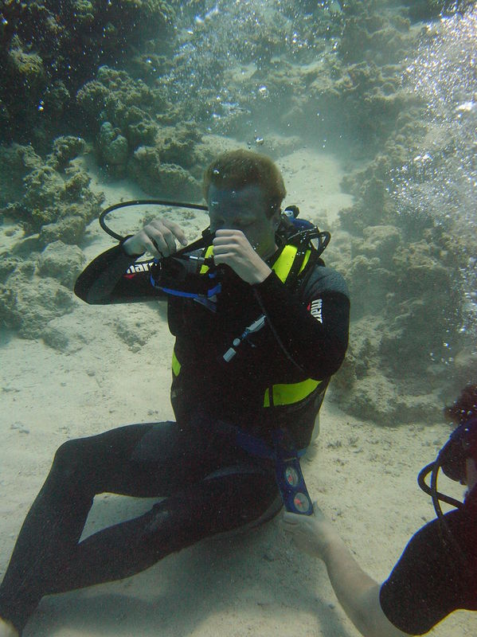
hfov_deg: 41.8
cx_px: 238
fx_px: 625
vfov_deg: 54.0
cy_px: 318
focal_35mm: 34
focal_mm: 5.7
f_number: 4.9
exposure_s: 1/182
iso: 50
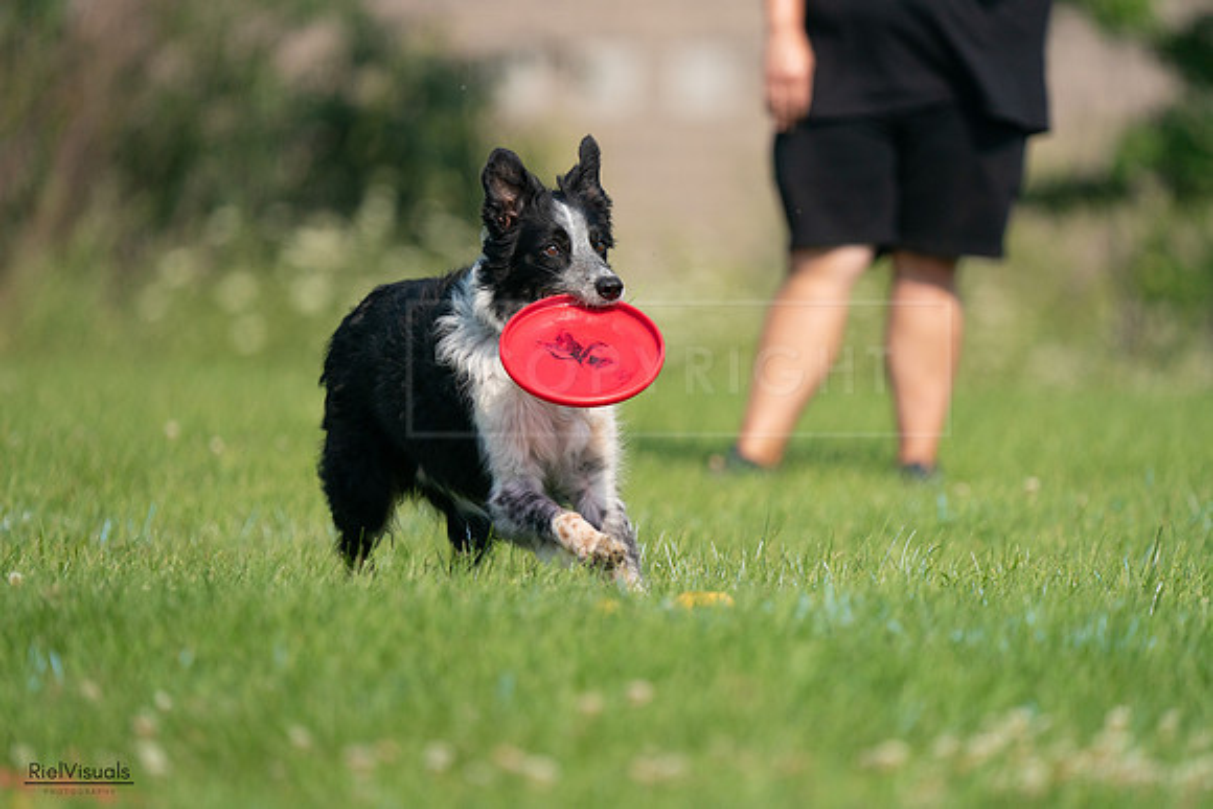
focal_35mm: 600
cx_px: 606
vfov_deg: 2.3
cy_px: 404
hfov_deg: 3.4
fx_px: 20220
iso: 1000
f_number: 6.3
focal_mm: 600
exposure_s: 1/4000
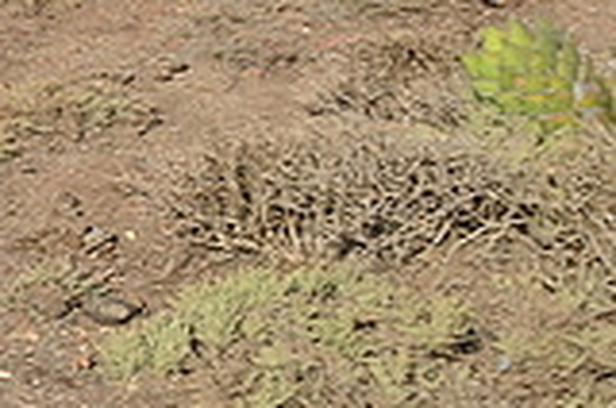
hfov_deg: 15.2
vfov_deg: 10.8
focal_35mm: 120
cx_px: -427
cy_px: -285
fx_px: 2049
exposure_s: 1/500
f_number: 7.1
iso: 200
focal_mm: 22
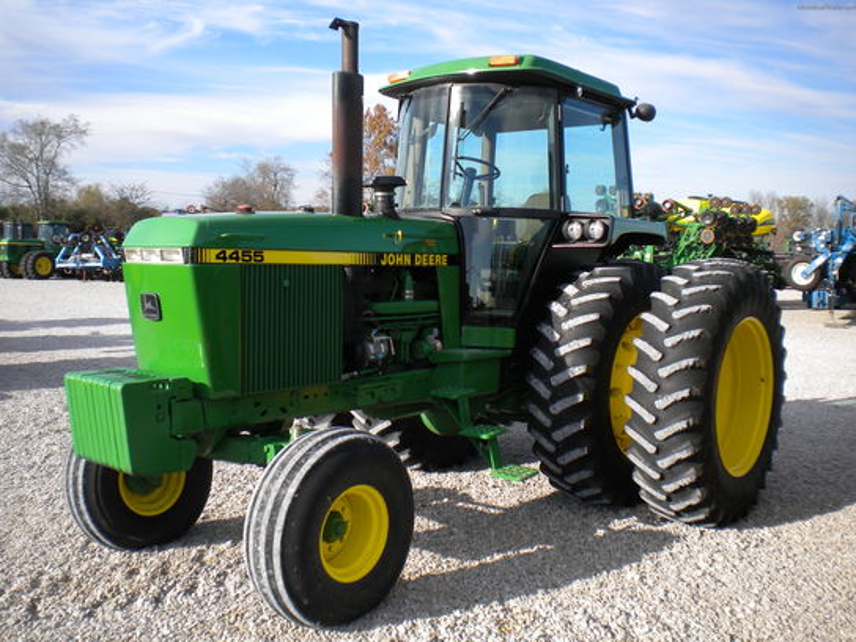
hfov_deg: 52.6
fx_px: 865
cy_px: 321
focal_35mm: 35
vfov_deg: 40.7
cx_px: 428
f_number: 4.6
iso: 80
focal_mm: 6.3
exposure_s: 1/380
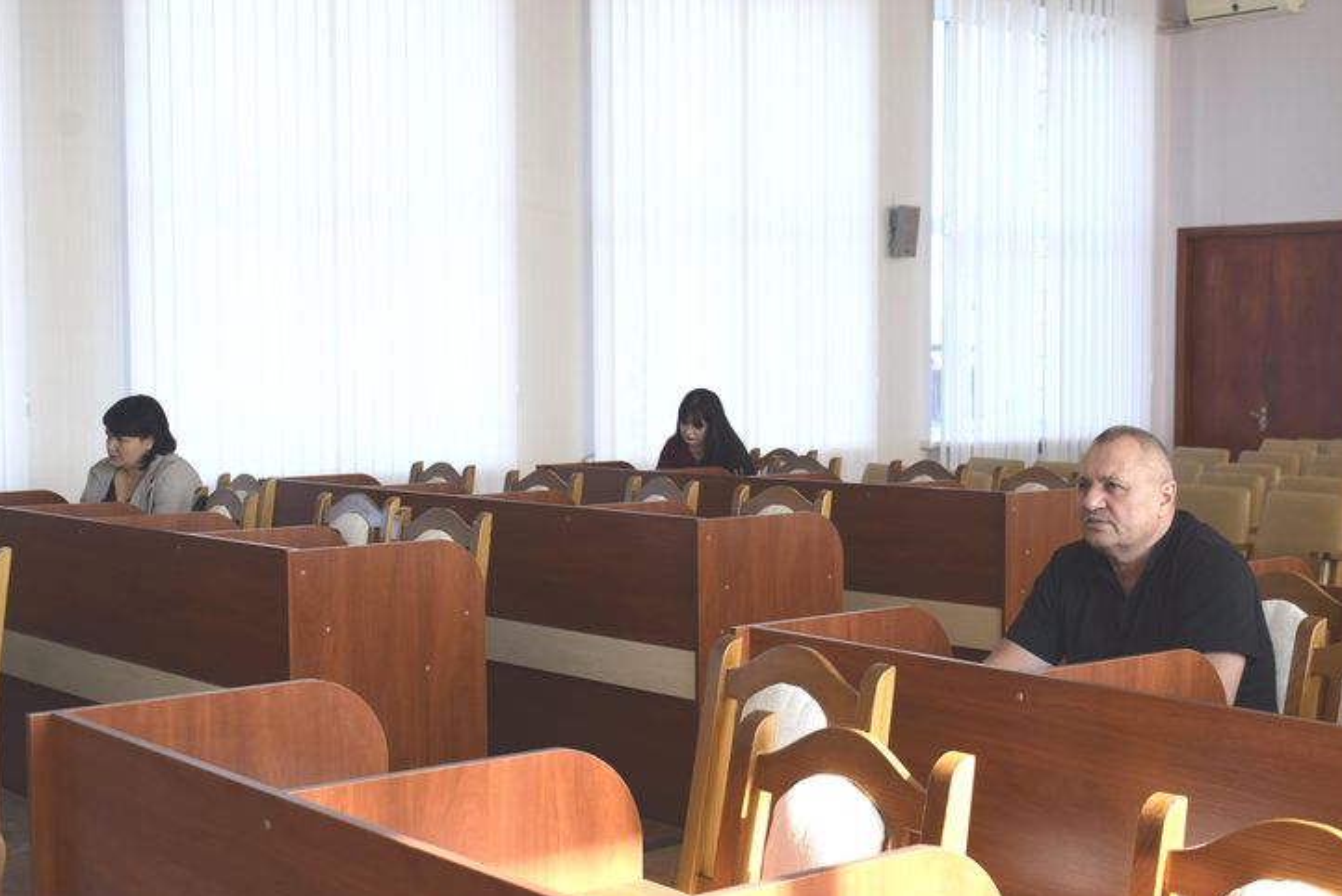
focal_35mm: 53
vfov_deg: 25.5
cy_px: 464
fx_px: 1976
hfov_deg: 37.5
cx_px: 690
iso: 400
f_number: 7.1
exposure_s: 1/200
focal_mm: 34
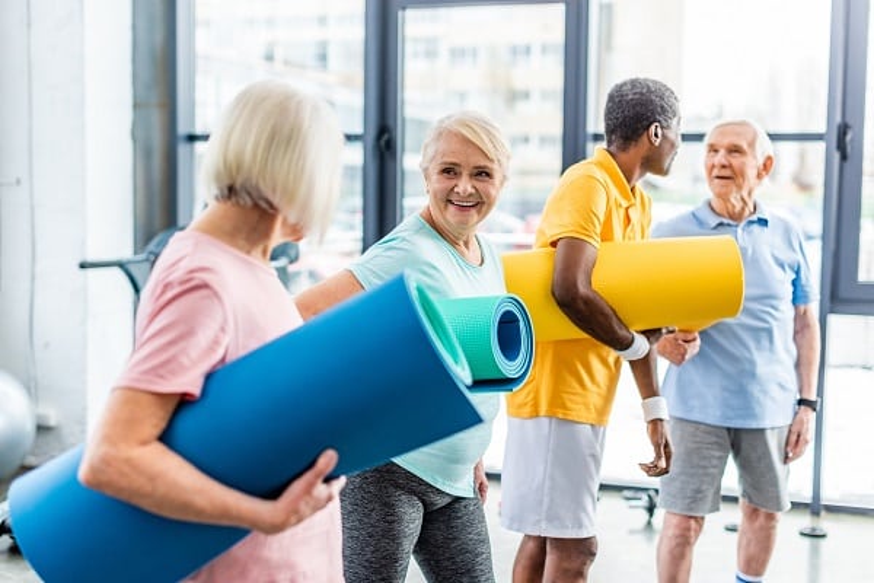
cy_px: 292
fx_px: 1214
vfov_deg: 27.0
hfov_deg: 39.6
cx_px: 437
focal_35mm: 50
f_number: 2.5
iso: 320
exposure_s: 1/200
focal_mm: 50
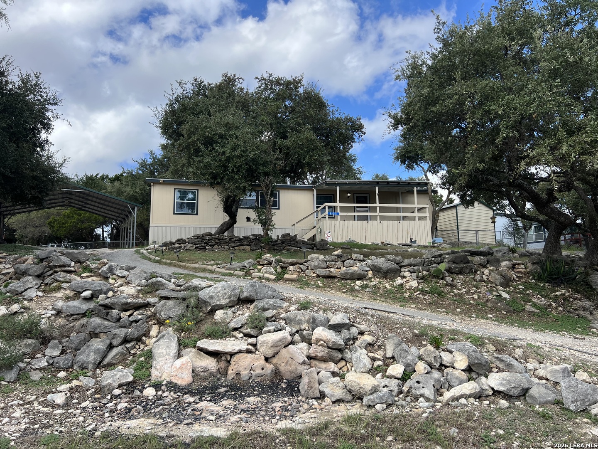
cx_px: 299
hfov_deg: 67.3
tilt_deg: +9.9
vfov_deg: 53.1
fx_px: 449
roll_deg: +1.0
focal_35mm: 26
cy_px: 224
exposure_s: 1/2299
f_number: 1.5
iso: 50
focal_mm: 5.7
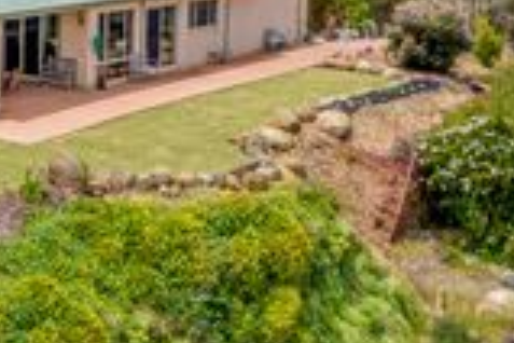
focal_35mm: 65
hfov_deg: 28.3
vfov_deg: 20.8
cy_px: 108
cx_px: -42
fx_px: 928
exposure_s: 1/1500
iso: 100
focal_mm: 8.38
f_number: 2.8
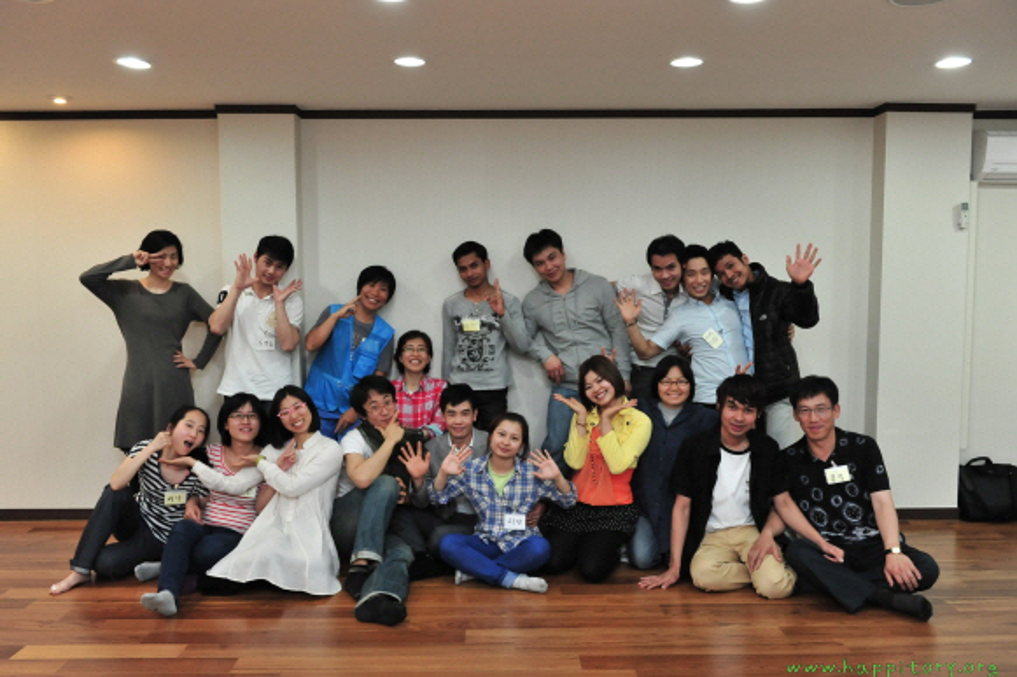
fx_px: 904
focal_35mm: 32
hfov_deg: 58.7
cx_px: 497
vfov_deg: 41.1
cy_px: 347
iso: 2000
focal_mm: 31
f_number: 5
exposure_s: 1/125
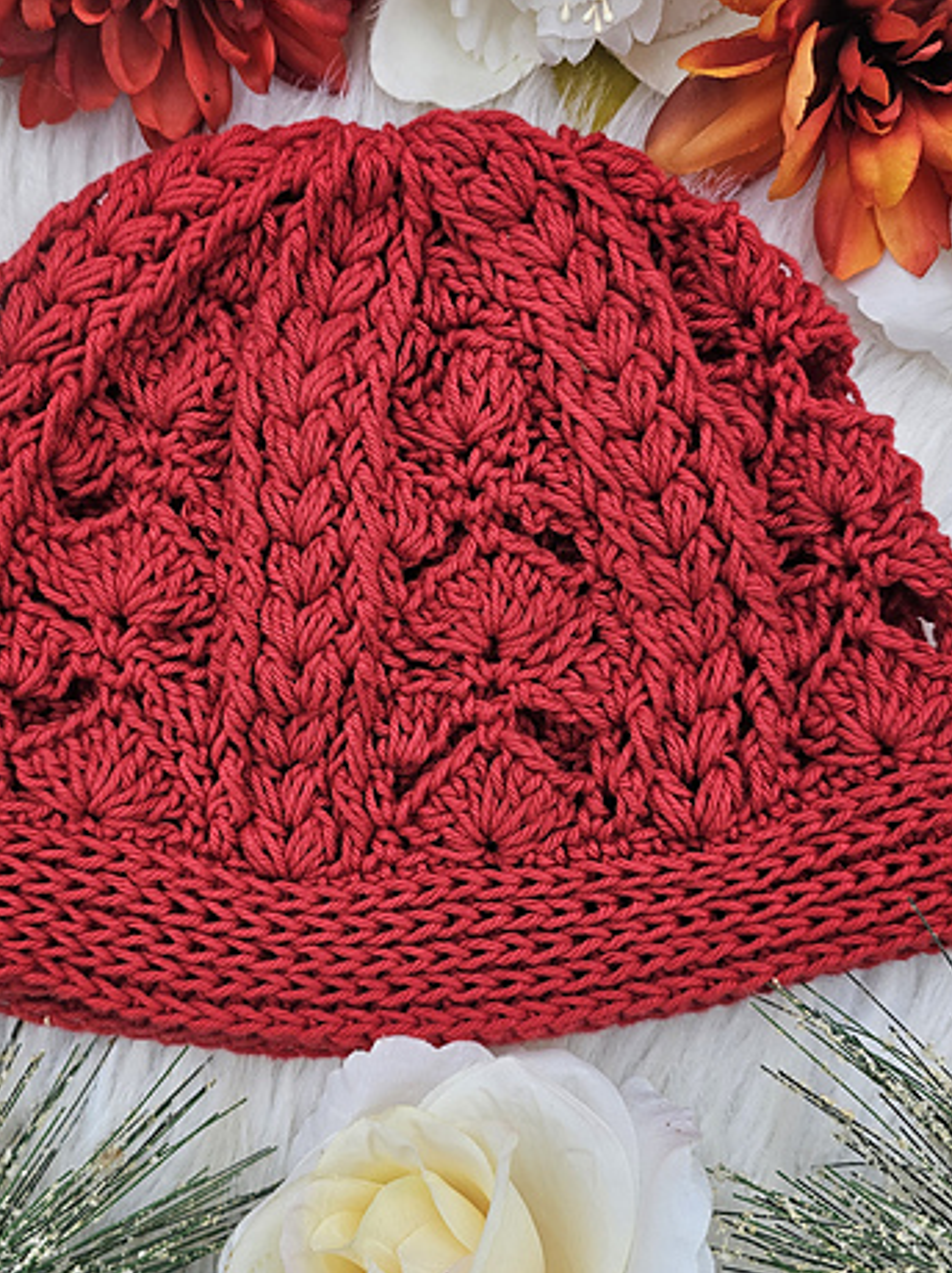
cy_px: 617
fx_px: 1176
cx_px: 386
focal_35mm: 32
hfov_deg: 43.9
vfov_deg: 56.9
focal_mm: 6.3
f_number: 1.7
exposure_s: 1/207
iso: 20
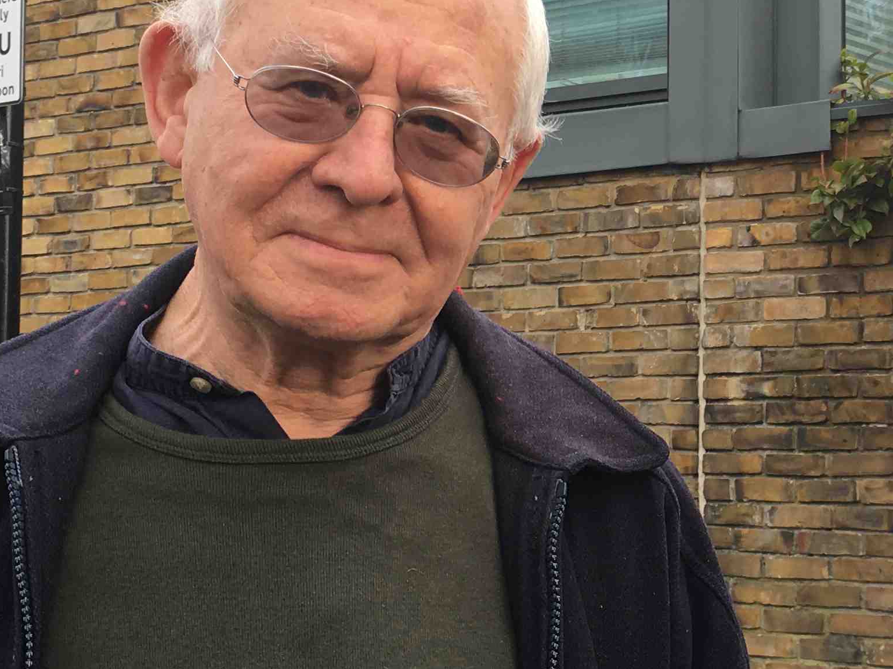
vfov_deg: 19.4
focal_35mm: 76
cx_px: 727
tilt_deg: +6.0
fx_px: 1960
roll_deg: -0.5
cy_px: 281
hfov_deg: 25.2
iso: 25
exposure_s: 1/142
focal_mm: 4.15
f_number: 2.2
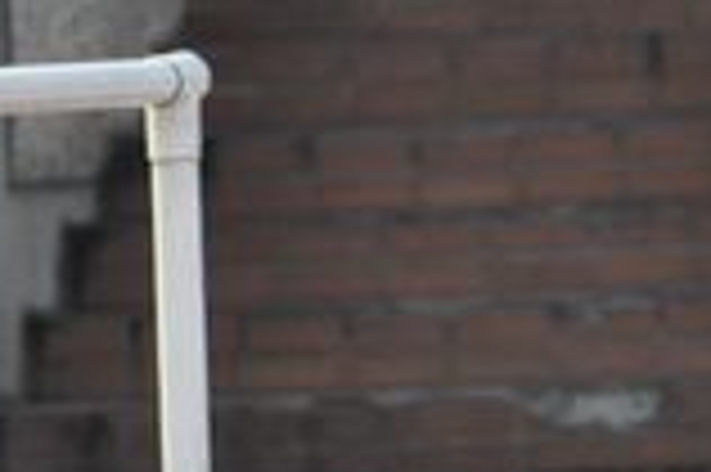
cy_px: 191
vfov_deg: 0.9
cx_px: 900
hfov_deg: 1.4
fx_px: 28726
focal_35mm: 1456
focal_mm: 240
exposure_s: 1/1000
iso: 500
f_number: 5.3
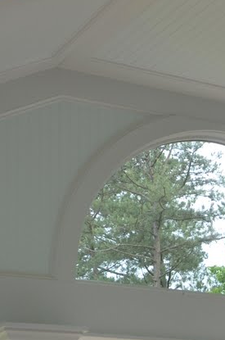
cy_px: 477
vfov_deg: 18.0
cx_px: 250
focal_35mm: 104
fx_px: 979
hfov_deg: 12.9
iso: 220
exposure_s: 1/125
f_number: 5.6
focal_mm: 18
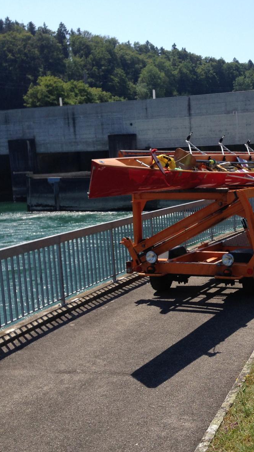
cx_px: 264
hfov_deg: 23.2
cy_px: 221
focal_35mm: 49
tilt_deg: -7.1
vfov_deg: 42.1
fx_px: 587
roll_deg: +2.8
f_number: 2.4
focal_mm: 4.12
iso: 50
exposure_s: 1/1427
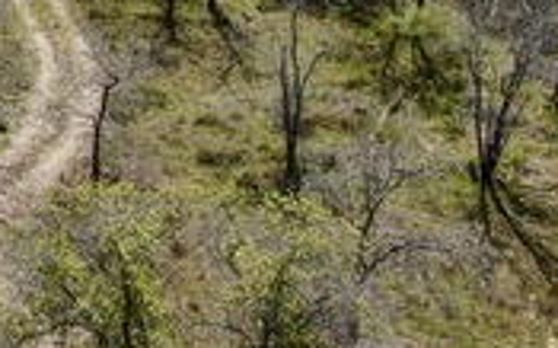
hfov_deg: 16.2
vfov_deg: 9.9
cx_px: -118
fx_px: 1884
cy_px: -303
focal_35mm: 124
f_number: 3.1
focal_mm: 5.45
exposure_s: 1/1250
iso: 100
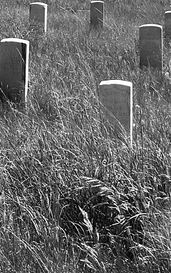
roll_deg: +0.1
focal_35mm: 116
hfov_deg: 11.3
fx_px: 865
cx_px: 96
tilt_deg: -6.2
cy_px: -86
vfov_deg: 16.9
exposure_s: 1/2849
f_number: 2.2
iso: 25
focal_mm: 4.15
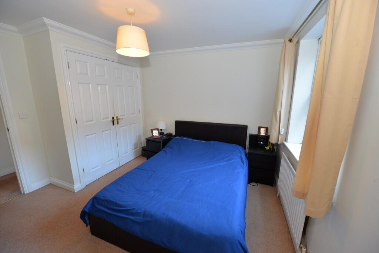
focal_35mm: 14
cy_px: 126
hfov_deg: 104.2
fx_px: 147
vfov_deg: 81.3
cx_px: 190
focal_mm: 14
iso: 800
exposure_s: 1/60
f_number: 4
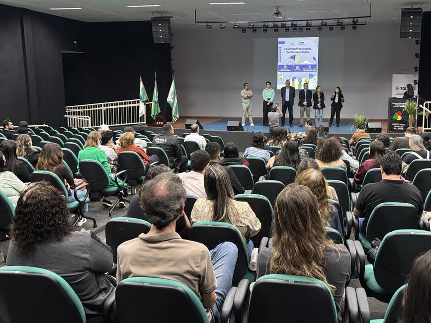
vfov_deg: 39.6
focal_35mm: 36
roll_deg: +0.0
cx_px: 254
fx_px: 448
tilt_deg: -8.9
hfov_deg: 51.1
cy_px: 146
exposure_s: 1/30
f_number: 1.6
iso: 500
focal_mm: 5.96
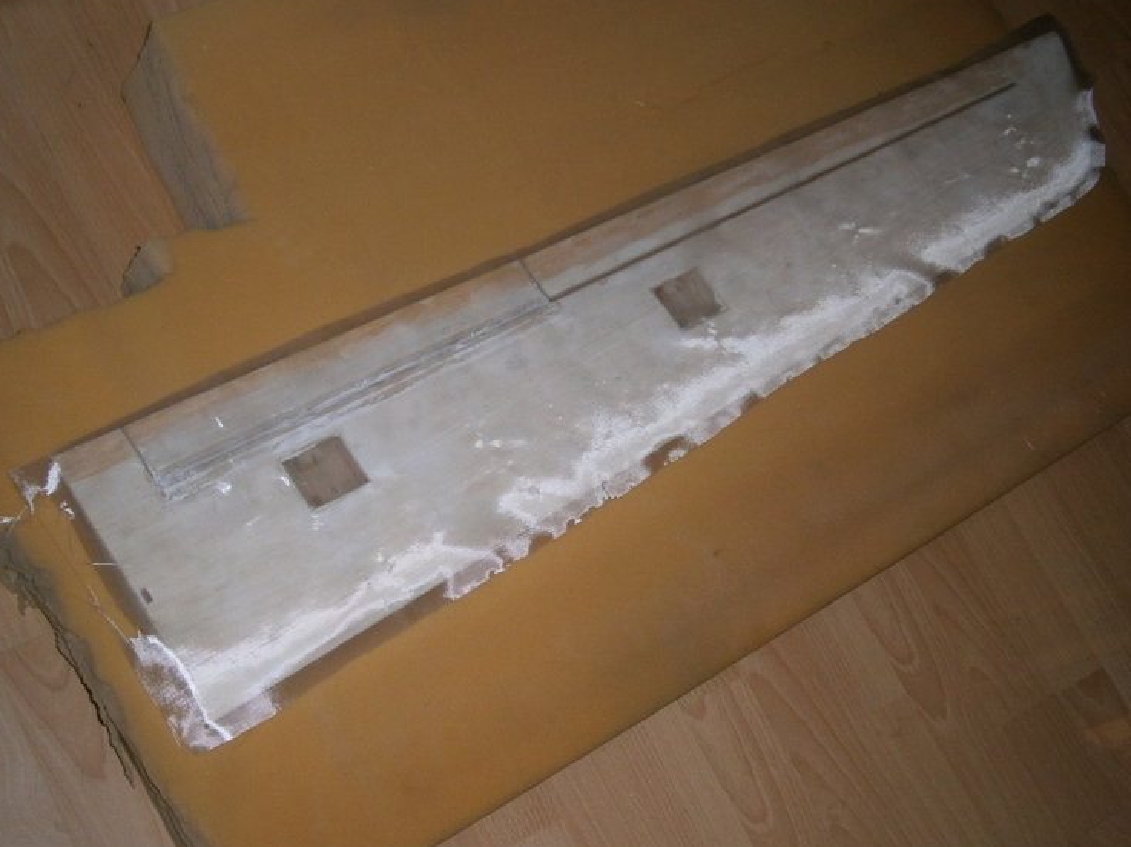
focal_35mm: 51
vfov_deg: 28.5
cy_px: 420
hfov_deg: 37.5
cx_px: 566
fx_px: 1665
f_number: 3.4
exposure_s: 1/40
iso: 125
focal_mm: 8.3
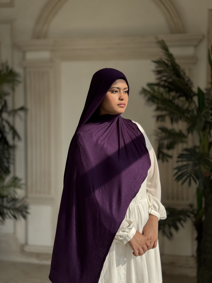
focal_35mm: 48
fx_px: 392
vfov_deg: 39.7
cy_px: 142
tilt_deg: -3.4
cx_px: 106
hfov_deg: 30.3
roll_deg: -0.2
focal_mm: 6.76
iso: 64
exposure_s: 1/2331
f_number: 1.78
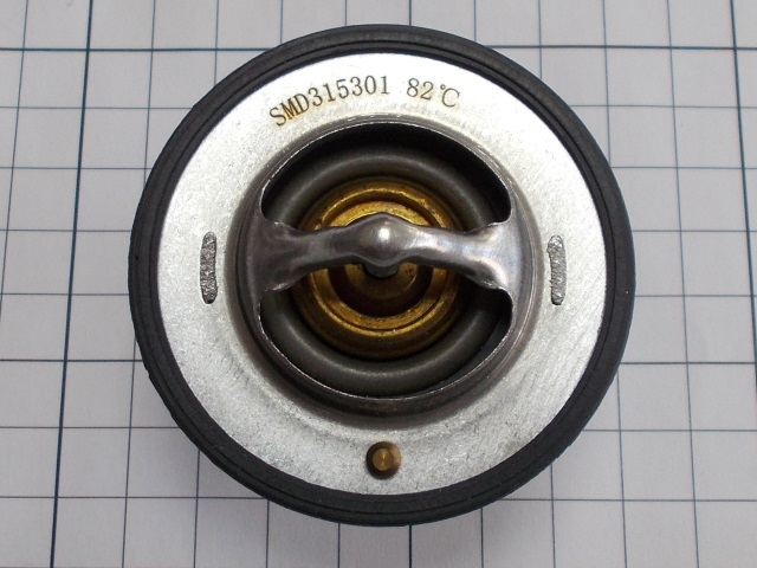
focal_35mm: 26
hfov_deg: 67.3
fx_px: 569
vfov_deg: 53.1
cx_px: 378
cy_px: 284
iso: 80
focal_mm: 4.6
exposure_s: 1/30
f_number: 3.2
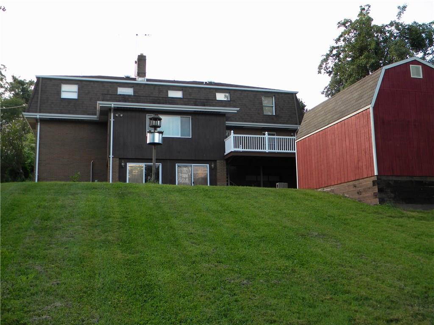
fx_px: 451
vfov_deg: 39.7
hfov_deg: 51.4
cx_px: 217
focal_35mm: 36
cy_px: 162
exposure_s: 1/57.4
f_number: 3.7
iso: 80
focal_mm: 6.4
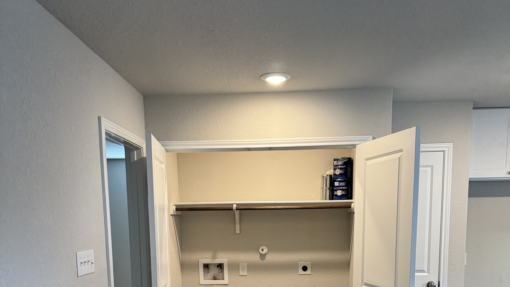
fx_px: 473
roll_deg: +1.4
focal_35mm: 35
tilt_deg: -7.1
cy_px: 288
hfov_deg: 56.6
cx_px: 255
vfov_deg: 31.2
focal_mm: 6.76
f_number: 1.78
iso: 200
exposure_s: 1/120
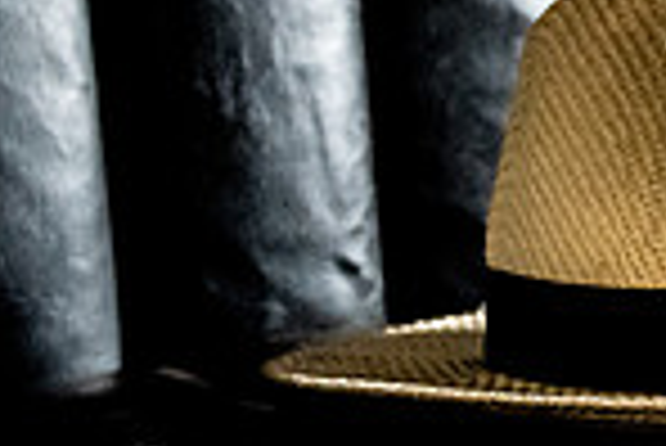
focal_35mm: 171
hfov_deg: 11.8
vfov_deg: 7.9
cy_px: -267
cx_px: 777
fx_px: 3167
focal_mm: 24
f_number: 2.8
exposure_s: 1/25
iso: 1250
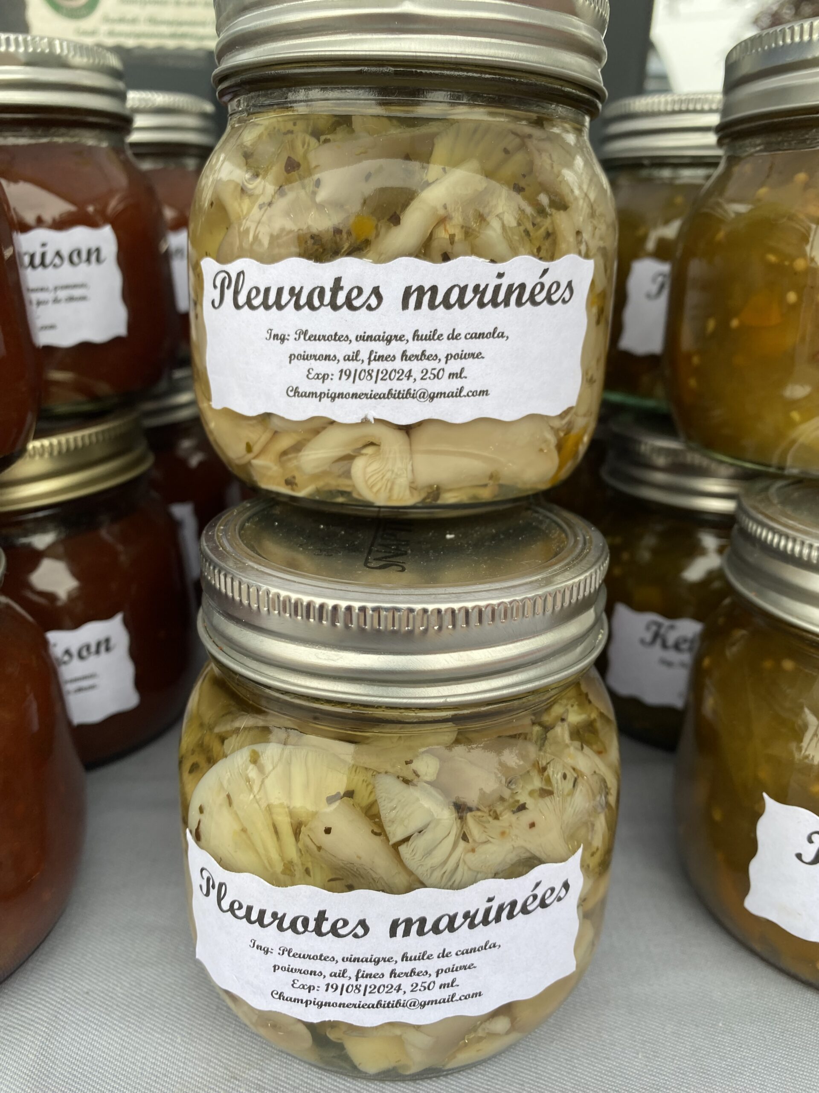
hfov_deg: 53.1
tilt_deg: -17.2
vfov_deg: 67.3
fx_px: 820
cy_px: 546
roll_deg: -0.3
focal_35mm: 26
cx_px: 410
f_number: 1.8
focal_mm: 4.25
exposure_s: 1/235
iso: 32
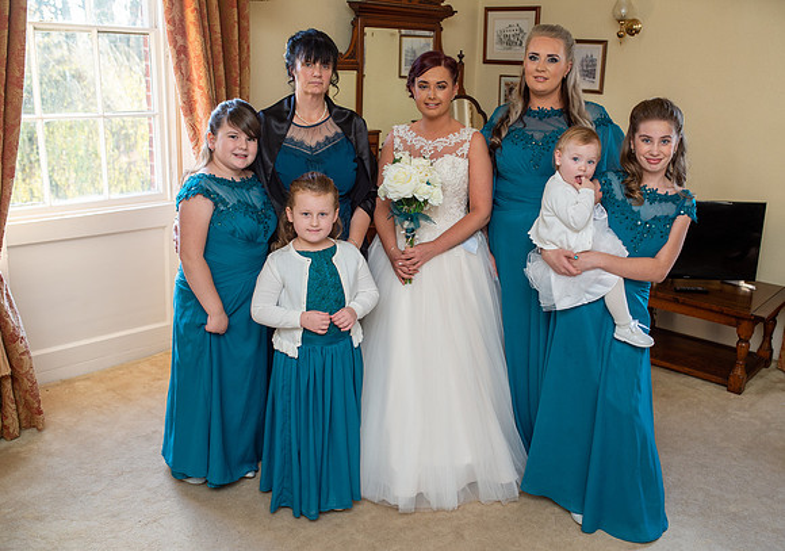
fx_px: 805
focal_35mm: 36
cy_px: 276
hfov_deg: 52.0
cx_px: 414
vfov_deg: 37.8
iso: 640
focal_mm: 35
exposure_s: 1/125
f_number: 4
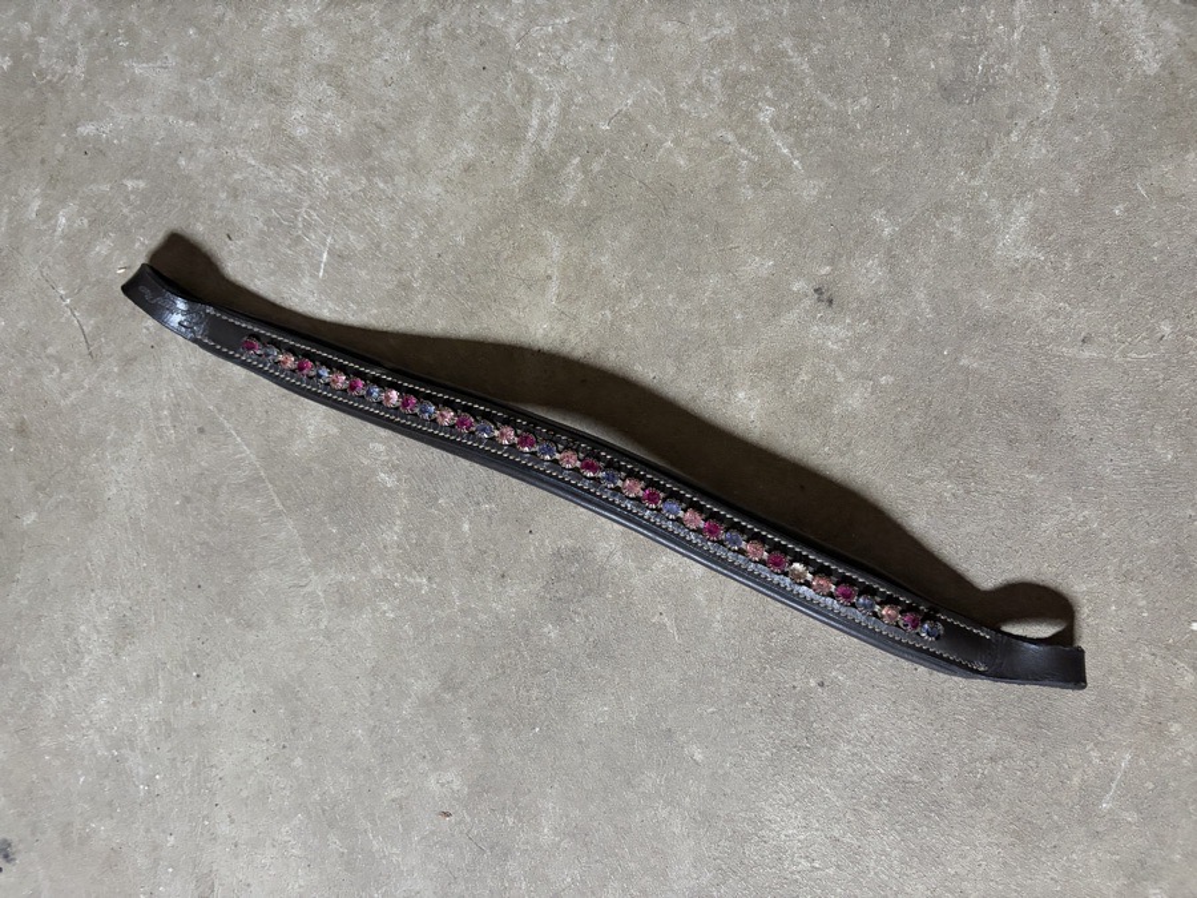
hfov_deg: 67.3
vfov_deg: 53.1
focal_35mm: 26
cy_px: 449
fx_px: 899
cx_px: 598
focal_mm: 5.96
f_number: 1.6
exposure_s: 1/40
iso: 400
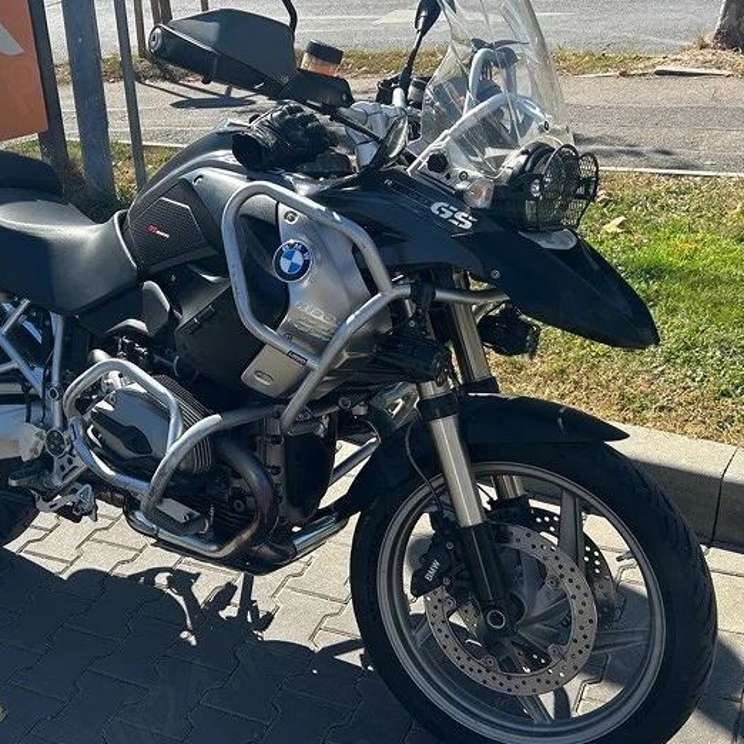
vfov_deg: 38.3
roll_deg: +5.1
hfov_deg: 37.9
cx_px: 244
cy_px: 368
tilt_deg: -24.1
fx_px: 1070
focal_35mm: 44
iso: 50
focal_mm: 5.7
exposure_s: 1/2252
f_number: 1.5
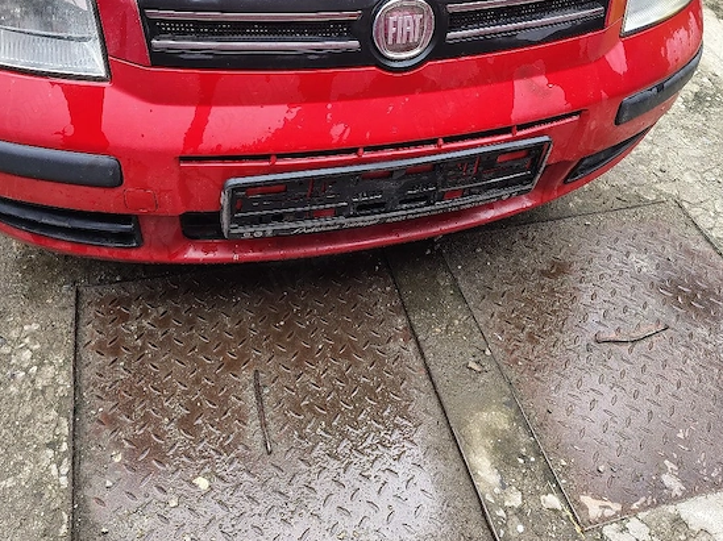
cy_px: 103
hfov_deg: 52.6
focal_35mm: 35
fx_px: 731
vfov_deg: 39.0
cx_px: 342
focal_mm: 5.56
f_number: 1.8
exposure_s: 1/156
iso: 120
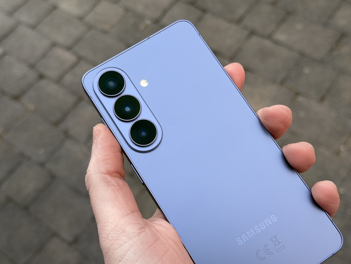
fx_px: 497
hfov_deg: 38.9
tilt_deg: -57.3
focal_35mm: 49
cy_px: 132
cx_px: 175
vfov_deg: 29.7
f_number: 1.78
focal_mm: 6.76
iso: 64
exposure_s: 1/1116
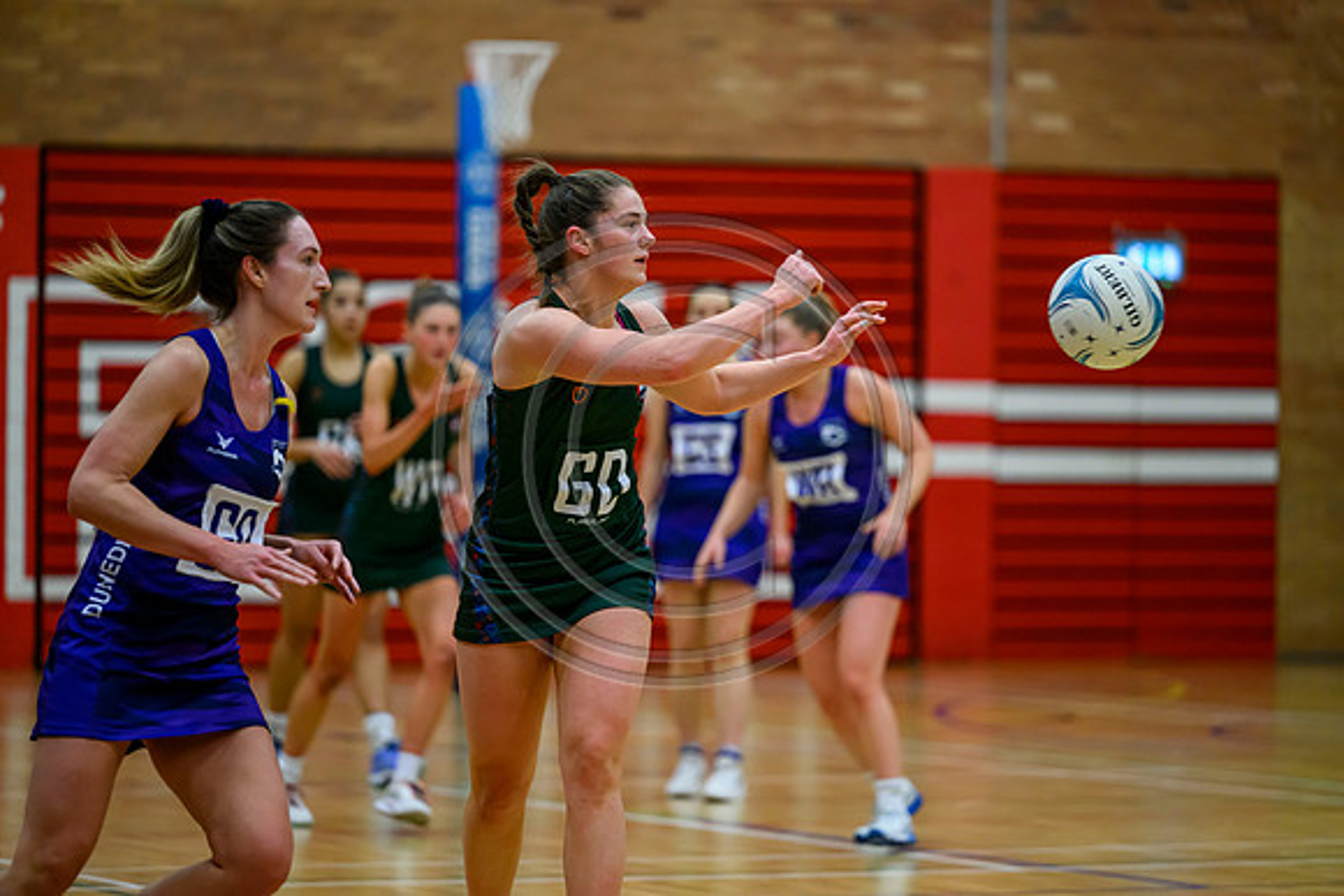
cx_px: 672
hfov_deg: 12.4
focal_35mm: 165
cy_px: 448
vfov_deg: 8.3
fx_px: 6161
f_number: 2.8
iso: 4000
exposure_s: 1/1000
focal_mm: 165
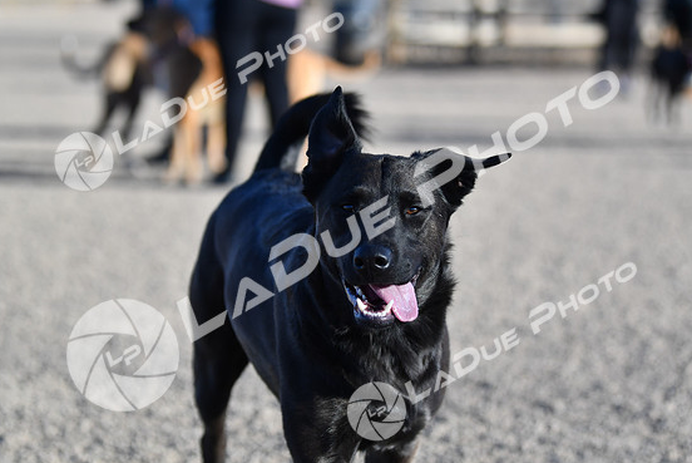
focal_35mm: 126
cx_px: 345
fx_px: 2424
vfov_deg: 10.9
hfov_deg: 16.2
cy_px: 226
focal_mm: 80
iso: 280
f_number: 2.8
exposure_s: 1/4000
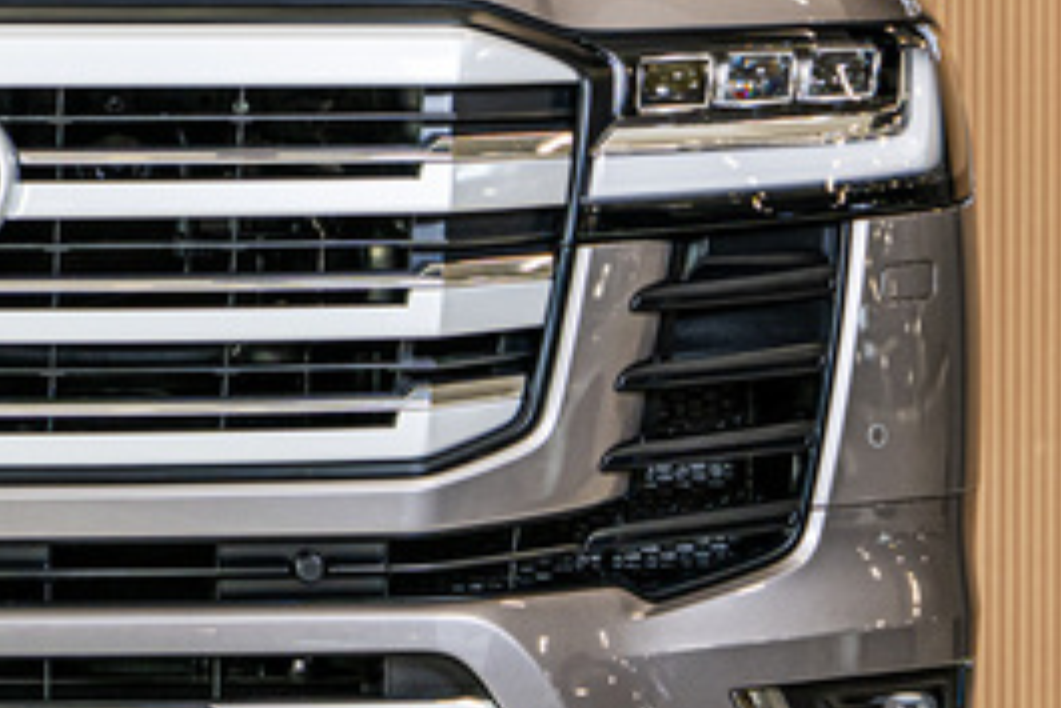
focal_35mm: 289
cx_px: -106
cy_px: 148
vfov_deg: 4.8
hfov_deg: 7.1
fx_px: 8522
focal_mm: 75
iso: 320
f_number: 4
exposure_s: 1/125
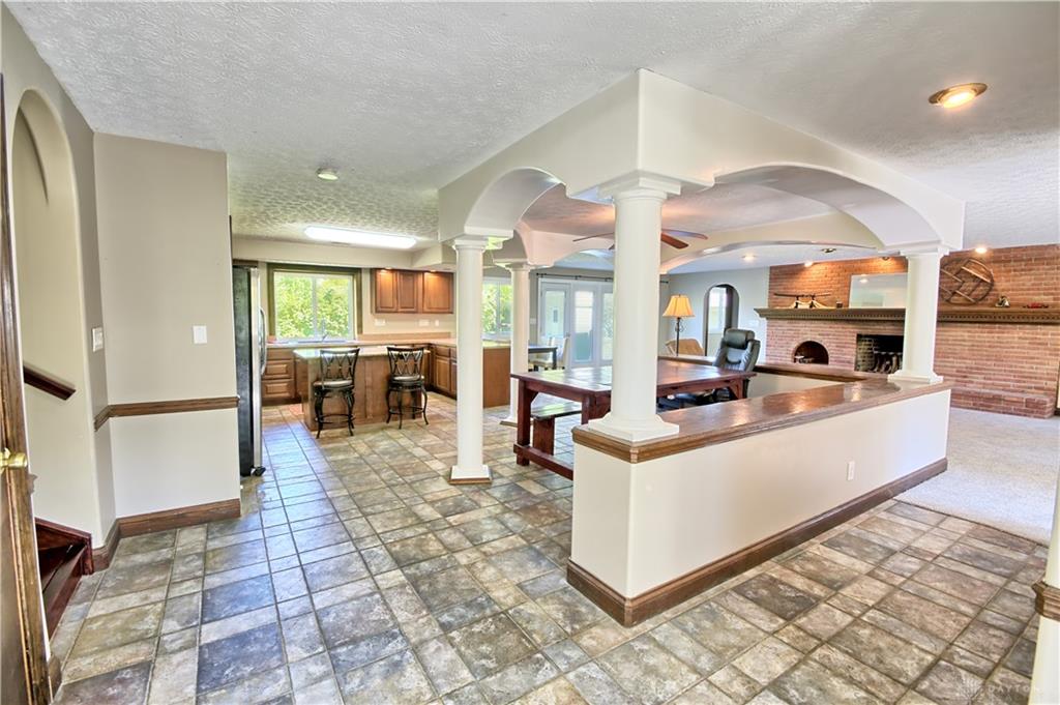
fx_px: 441
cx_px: 530
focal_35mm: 15
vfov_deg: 77.2
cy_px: 352
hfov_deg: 100.4
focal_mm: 10
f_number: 8
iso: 100
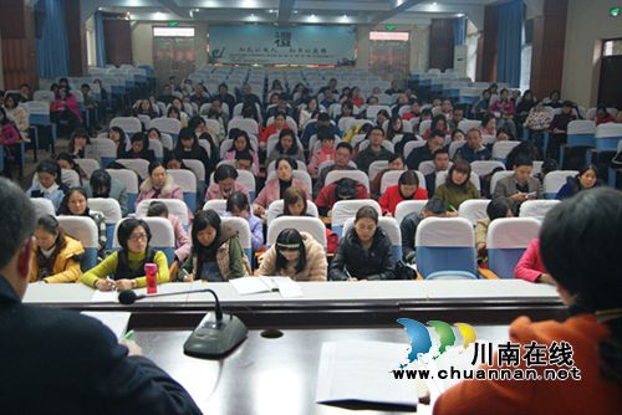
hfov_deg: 53.1
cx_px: 311
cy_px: 208
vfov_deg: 36.9
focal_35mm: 36
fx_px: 622
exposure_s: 1/20
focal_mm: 24
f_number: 4
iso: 400
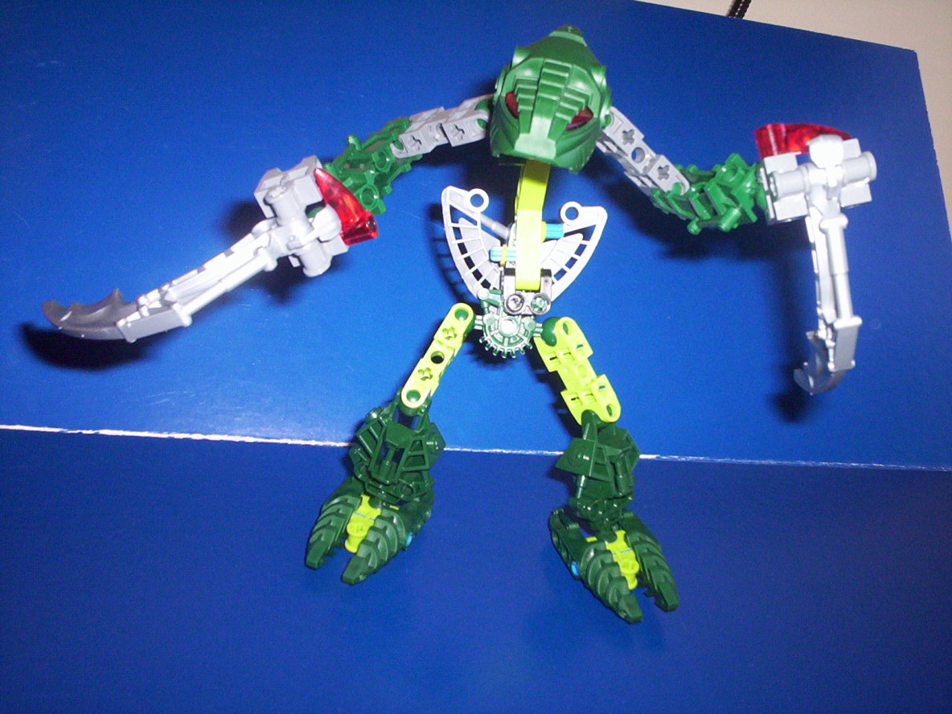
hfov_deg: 49.0
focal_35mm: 38
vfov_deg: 37.7
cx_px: 476
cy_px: 357
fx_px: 1045
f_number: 4.5
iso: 140
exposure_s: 1/60
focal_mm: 4.99
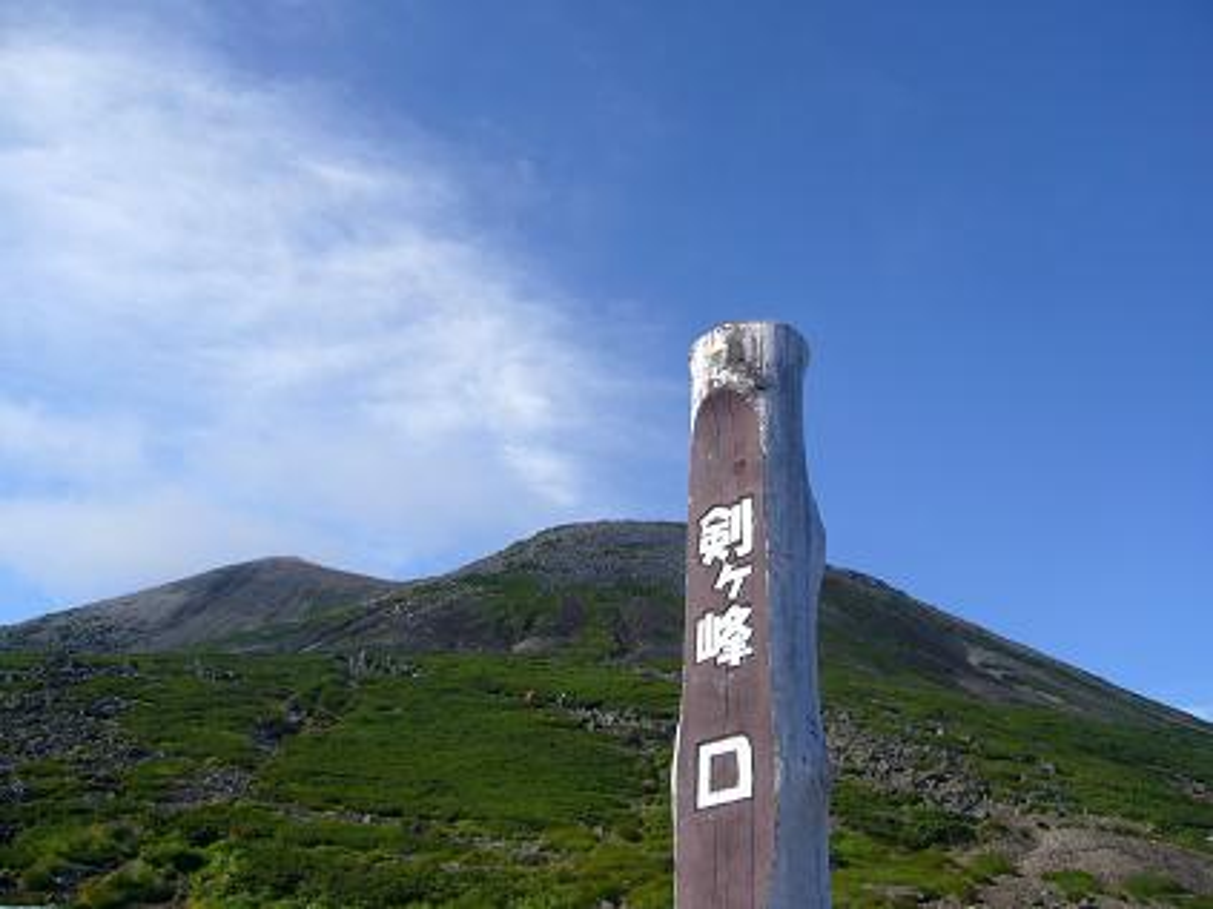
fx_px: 1226
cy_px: 454
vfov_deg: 40.7
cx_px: 606
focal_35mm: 35
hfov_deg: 52.6
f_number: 5.6
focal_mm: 5.8
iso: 80
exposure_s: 1/320
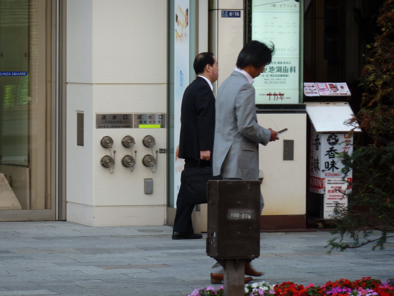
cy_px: 148
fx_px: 2754
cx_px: 197
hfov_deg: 8.2
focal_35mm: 242
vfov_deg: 6.1
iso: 80
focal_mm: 39.7
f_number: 4.7
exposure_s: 1/100
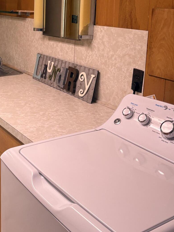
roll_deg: -2.0
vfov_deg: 37.3
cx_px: 30
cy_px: 59
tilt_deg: -8.8
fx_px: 335
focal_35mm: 50
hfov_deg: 28.4
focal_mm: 5.96
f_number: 1.6
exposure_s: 1/60
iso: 160
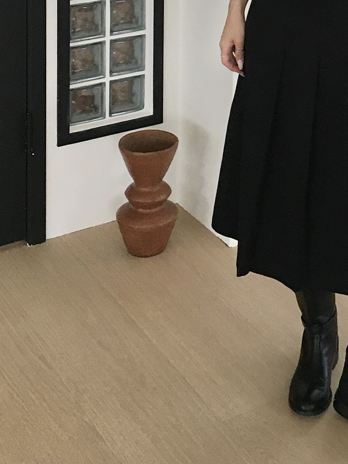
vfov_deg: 26.4
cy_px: -64
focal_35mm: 67
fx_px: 899
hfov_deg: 21.3
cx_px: 334
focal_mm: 4.15
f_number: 2.2
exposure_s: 1/30
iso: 40
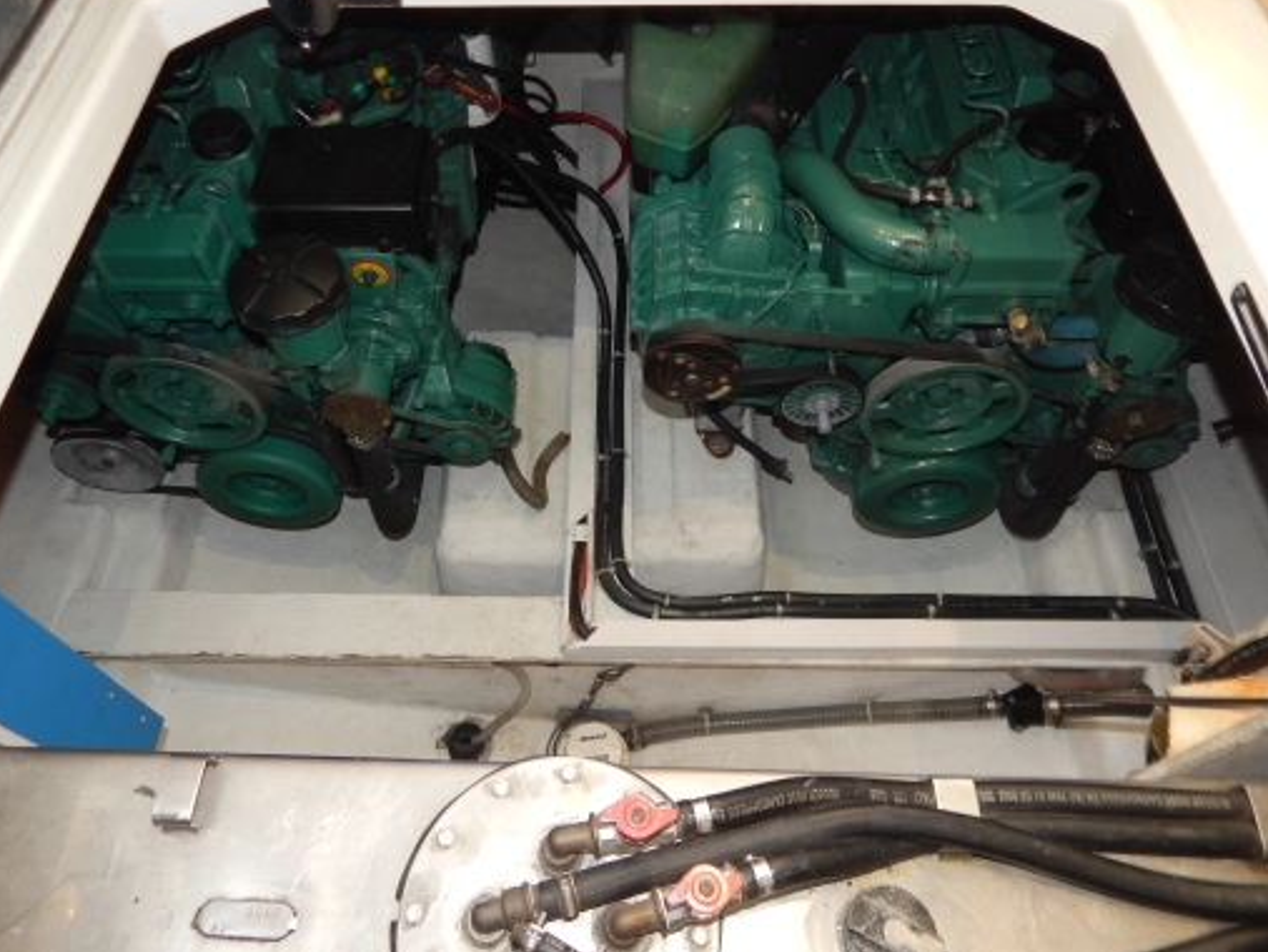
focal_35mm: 25
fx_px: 916
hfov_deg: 69.3
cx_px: 599
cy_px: 445
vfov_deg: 54.9
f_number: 3
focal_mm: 4
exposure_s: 1/30
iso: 200
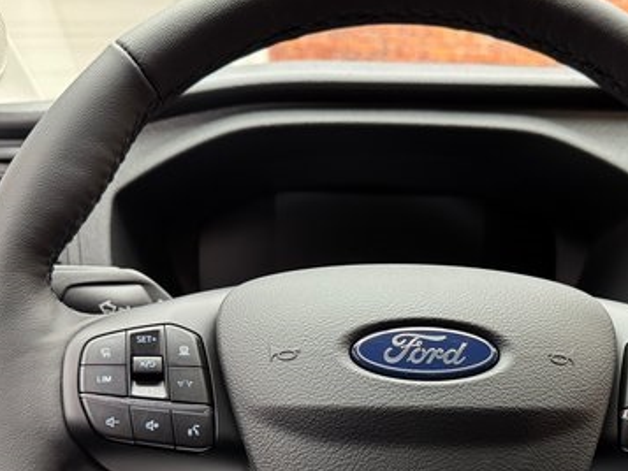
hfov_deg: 43.3
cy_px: 388
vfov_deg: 32.5
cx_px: 415
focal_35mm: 43
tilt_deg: -25.2
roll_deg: -2.2
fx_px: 780
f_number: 1.78
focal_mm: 6.76
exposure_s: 1/60
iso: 500
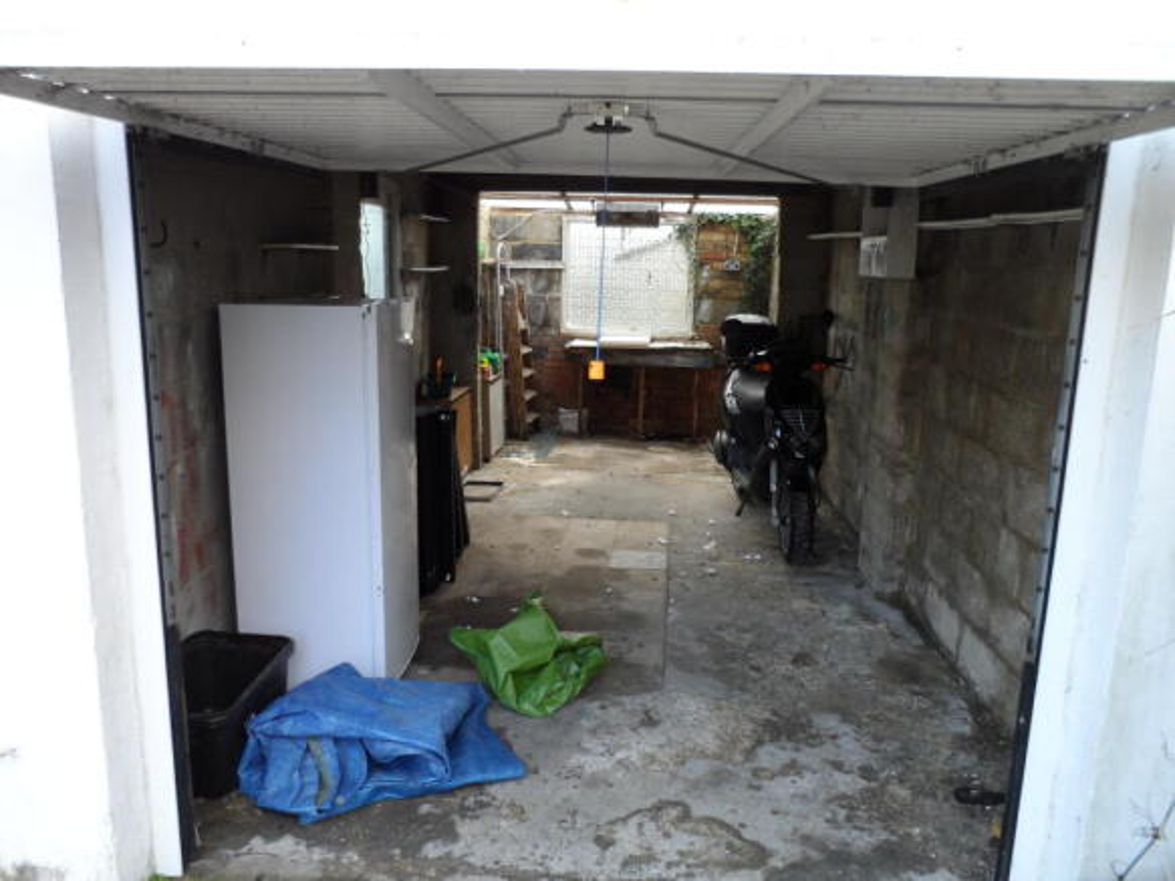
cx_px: 588
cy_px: 440
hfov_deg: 67.3
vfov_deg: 53.0
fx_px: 882
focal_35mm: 26
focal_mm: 4.9
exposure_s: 1/60
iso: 80
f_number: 3.3
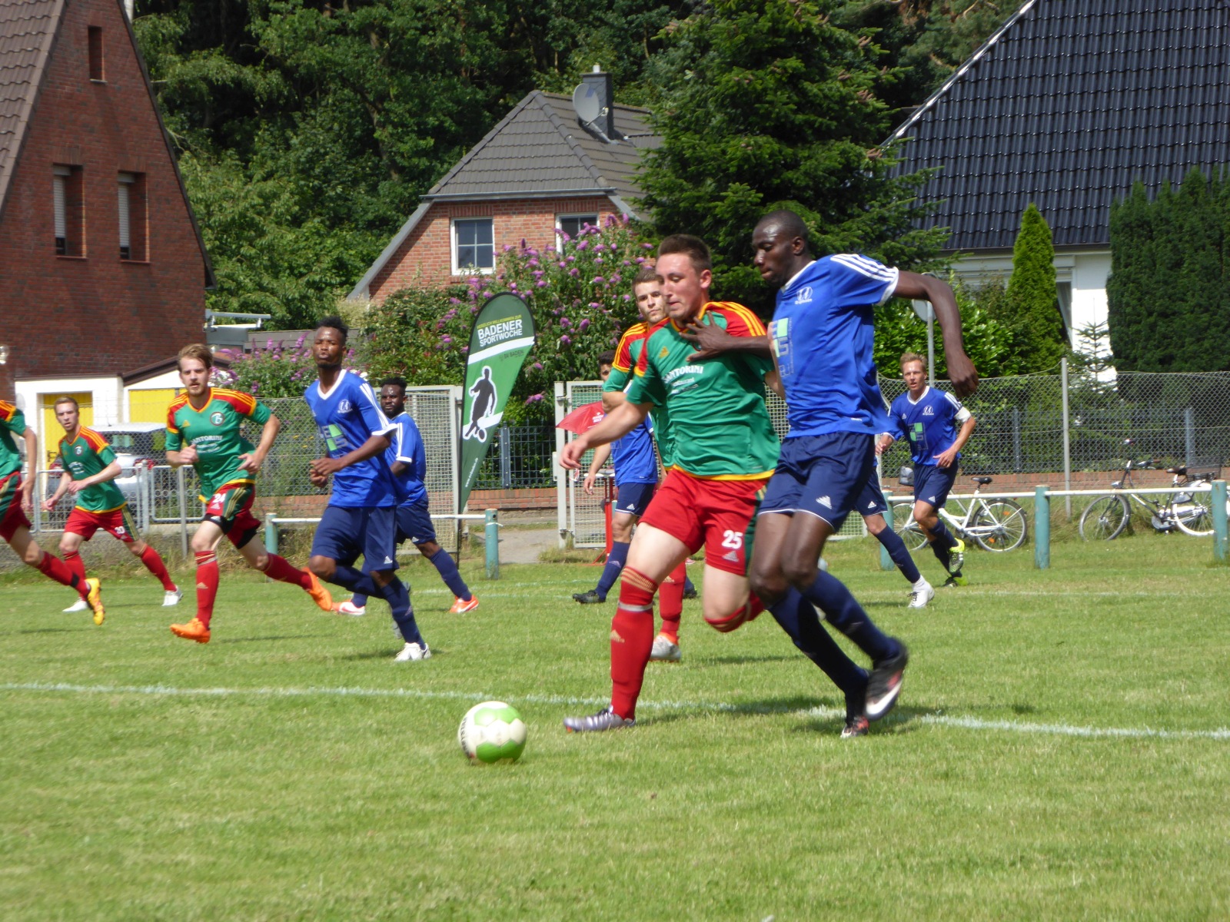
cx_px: 615
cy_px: 461
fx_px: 6787
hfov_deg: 10.4
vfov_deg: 7.8
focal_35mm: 191
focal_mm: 30.9
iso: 100
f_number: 5.6
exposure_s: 1/320
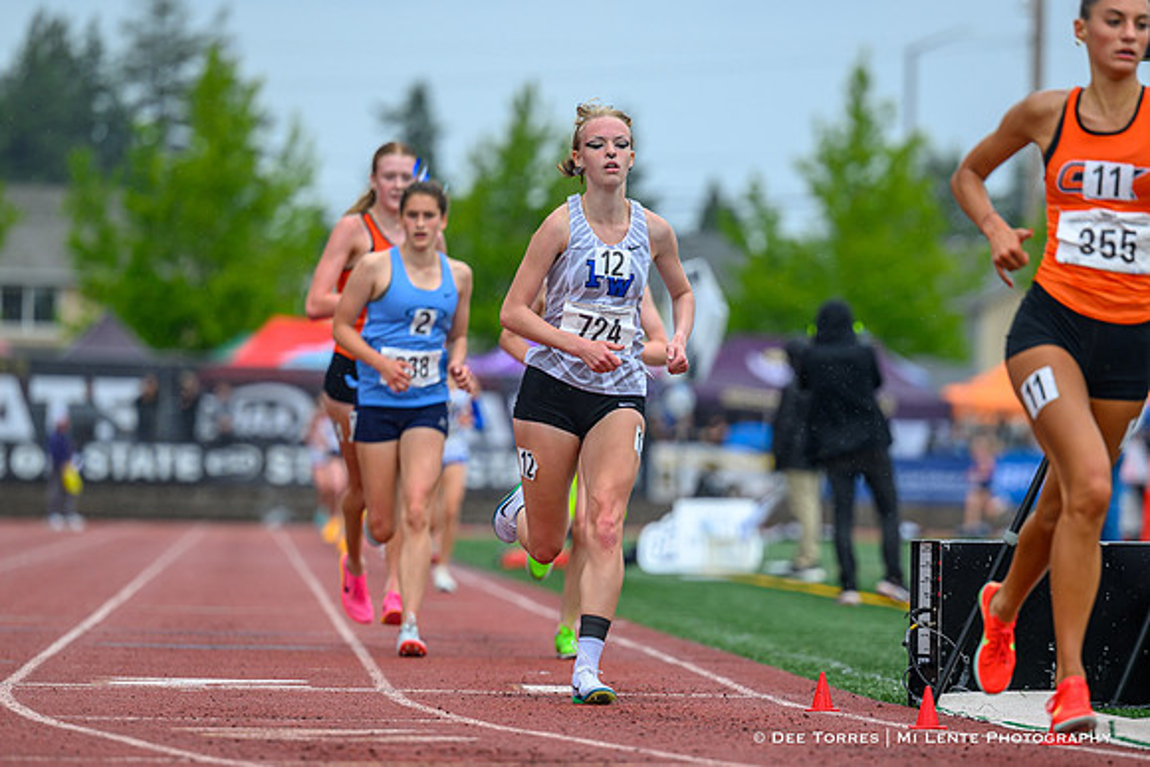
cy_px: 401
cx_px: 615
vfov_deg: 5.1
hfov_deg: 7.7
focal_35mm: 267
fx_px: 8534
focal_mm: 185
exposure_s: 1/1600
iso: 125
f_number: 3.2
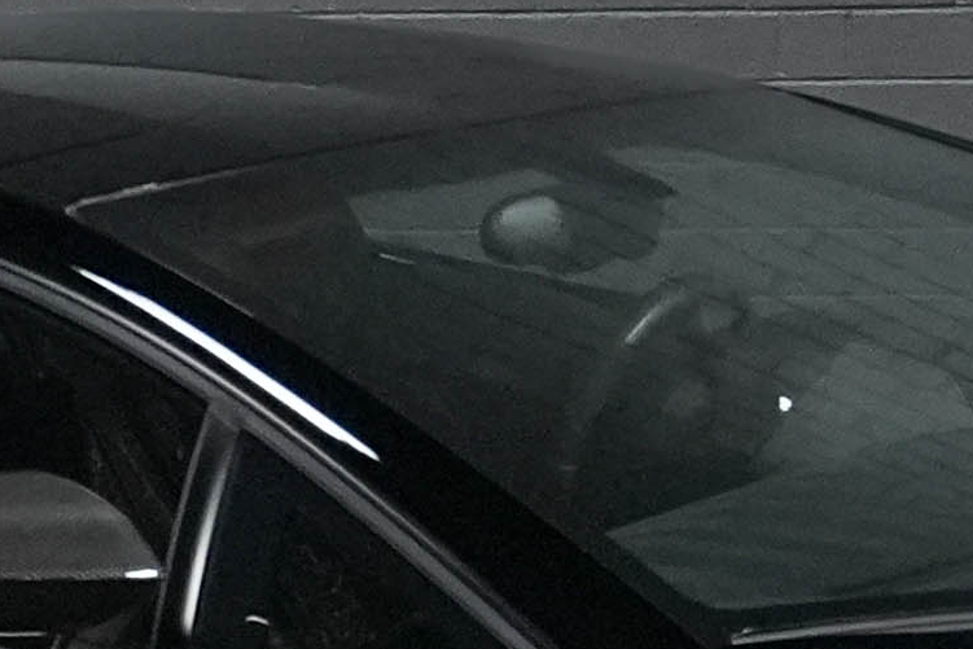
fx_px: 5487
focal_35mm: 203
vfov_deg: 6.7
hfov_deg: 10.1
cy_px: 865
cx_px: 435
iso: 12800
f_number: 5
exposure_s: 1/160
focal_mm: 37
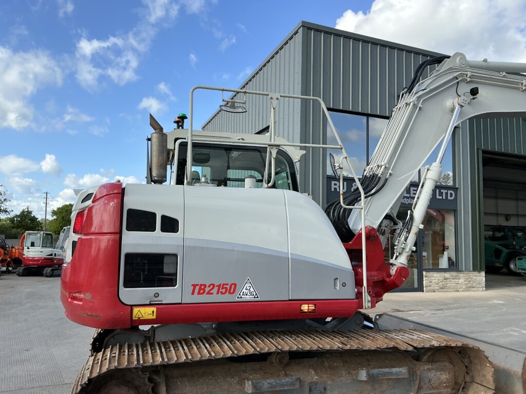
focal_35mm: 28
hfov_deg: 63.4
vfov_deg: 49.7
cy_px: 197
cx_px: 263
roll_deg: -3.4
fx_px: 425
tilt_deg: +7.8
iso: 25
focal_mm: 3
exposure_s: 1/1076
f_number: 1.8
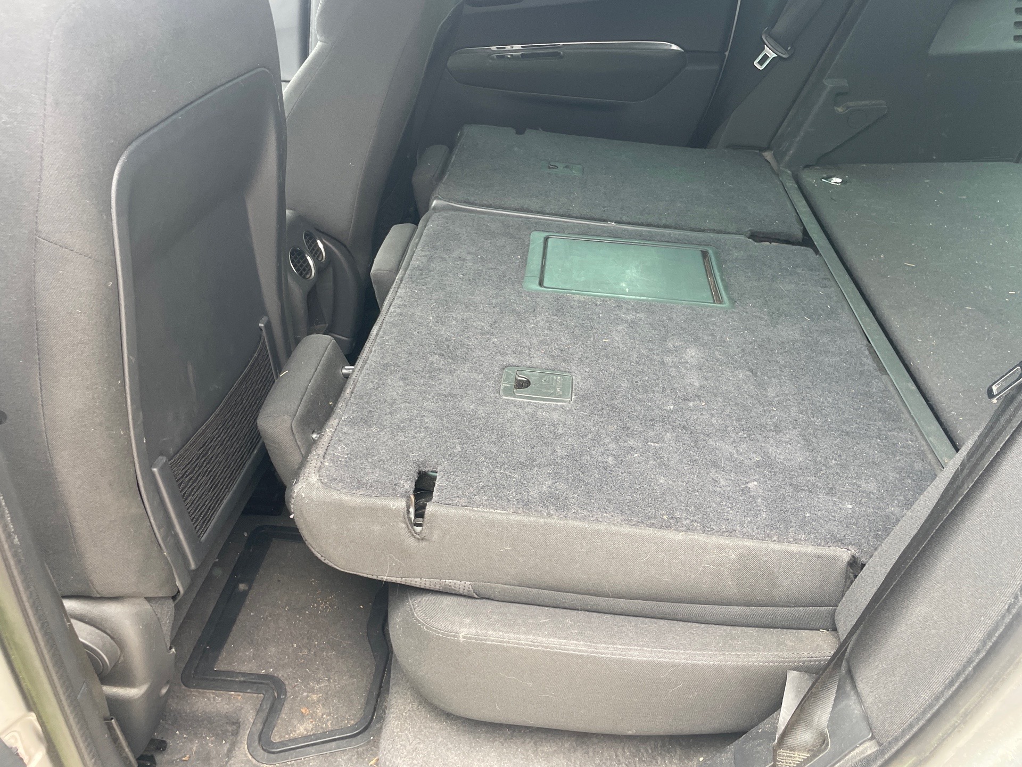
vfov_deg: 53.1
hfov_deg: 67.3
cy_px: 384
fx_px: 768
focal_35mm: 26
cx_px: 511
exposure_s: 1/121
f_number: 1.6
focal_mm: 4.2
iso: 125
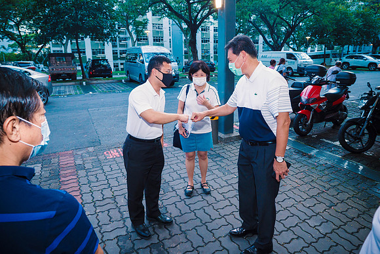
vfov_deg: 55.2
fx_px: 242
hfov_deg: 76.4
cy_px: 111
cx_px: 190
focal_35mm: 23
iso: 500
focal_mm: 11
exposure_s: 1/125
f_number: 2.8
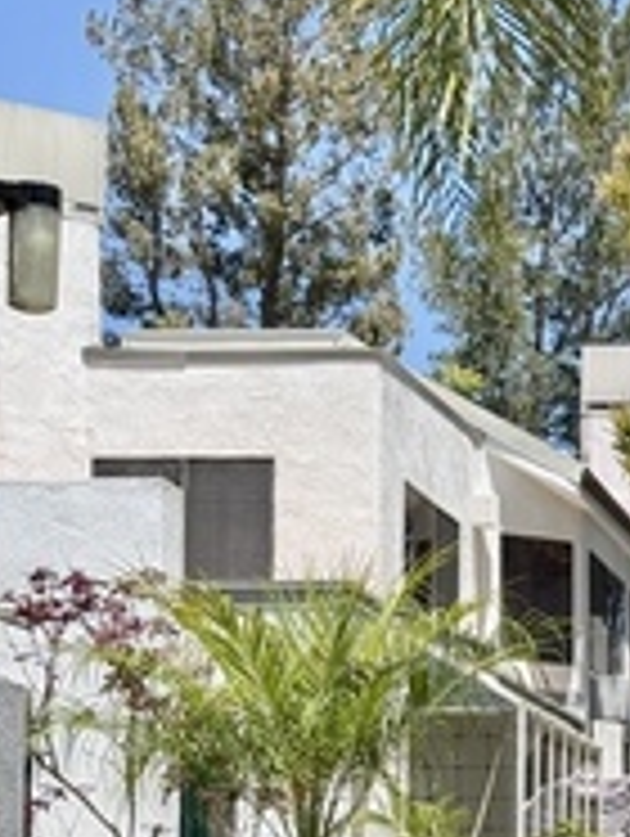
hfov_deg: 11.2
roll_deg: -1.2
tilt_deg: +3.5
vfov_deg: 15.0
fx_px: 3123
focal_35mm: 129
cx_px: 812
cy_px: 846
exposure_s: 1/2667
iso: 64
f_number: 1.78
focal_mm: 6.76
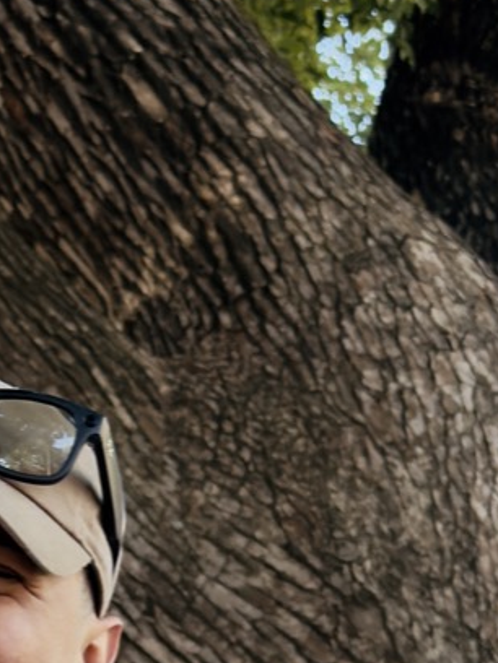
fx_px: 2033
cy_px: 996
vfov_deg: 16.8
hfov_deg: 13.7
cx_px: -24
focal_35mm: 106
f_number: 1.78
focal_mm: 6.76
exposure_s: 1/243
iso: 100
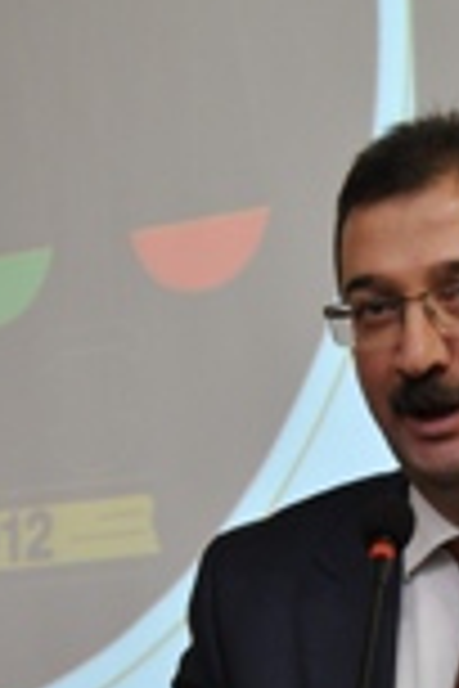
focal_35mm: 153
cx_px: 544
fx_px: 2935
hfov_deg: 8.8
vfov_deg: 13.3
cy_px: 531
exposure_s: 1/50
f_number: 5
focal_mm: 35
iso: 800
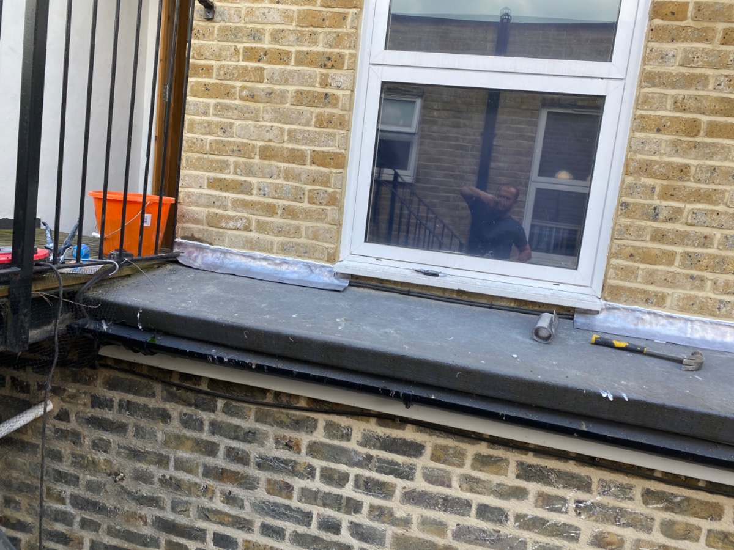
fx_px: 551
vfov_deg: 53.1
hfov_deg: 67.3
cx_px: 367
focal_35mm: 26
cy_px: 275
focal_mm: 4.25
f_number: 1.8
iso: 32
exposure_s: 1/223
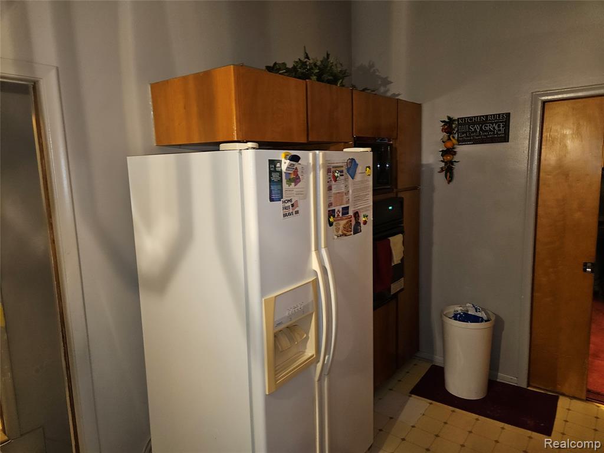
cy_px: 226
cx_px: 302
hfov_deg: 73.9
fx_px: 401
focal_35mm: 23
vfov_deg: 58.9
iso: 200
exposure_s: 1/9.99
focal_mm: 5.4
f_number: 1.8
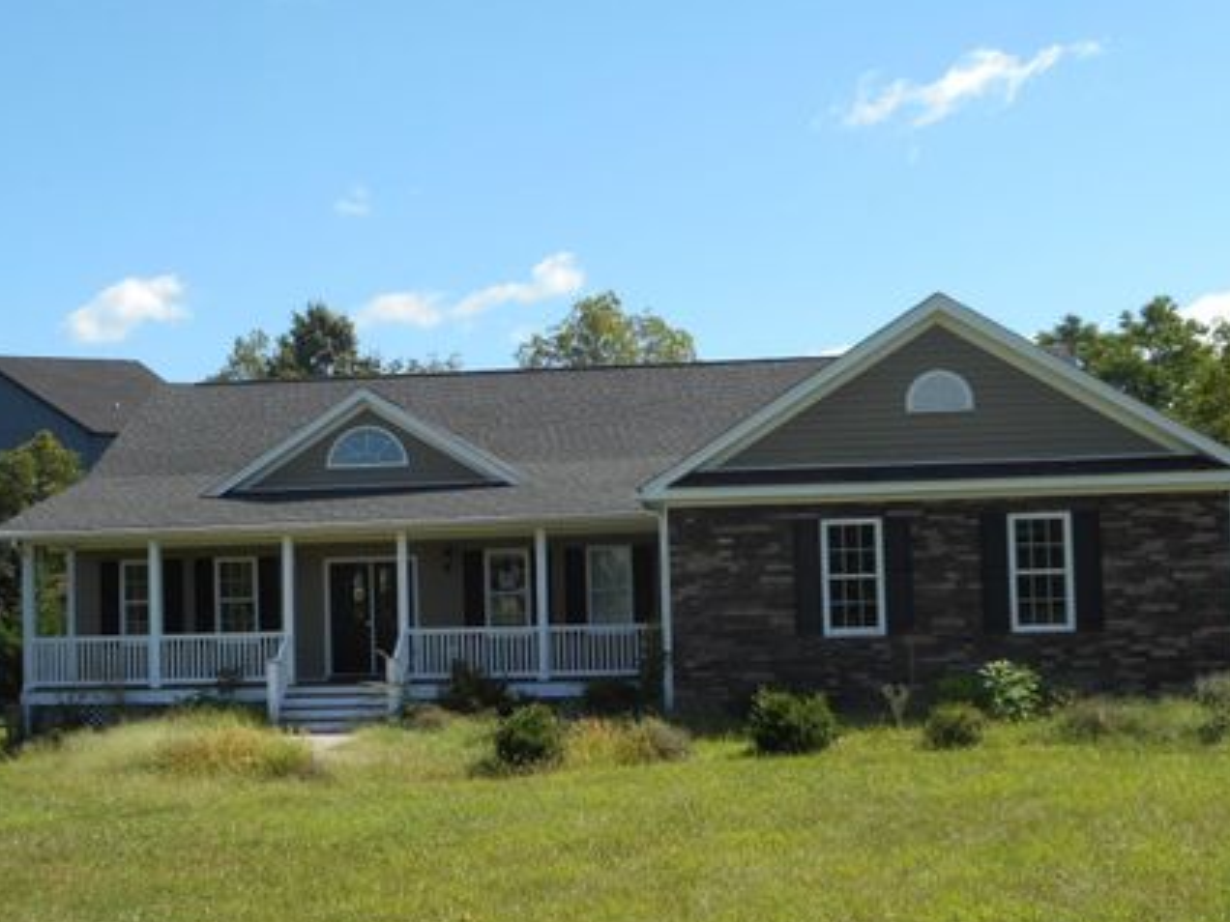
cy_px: 529
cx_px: 571
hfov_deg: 41.2
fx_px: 1635
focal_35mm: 46
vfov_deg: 31.5
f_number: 4.5
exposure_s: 1/400
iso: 80
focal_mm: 6.9
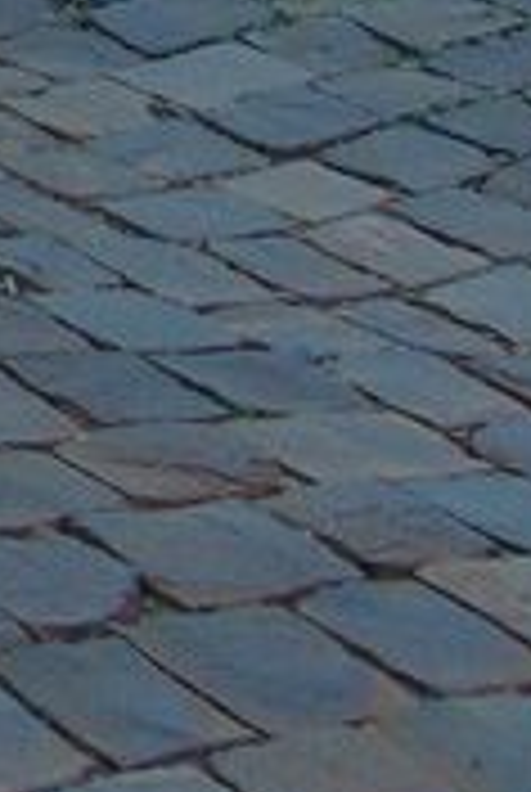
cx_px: -1350
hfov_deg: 7.4
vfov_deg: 12.2
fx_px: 3328
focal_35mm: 151
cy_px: -724
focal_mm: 4.5
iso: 80
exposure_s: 1/320
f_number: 3
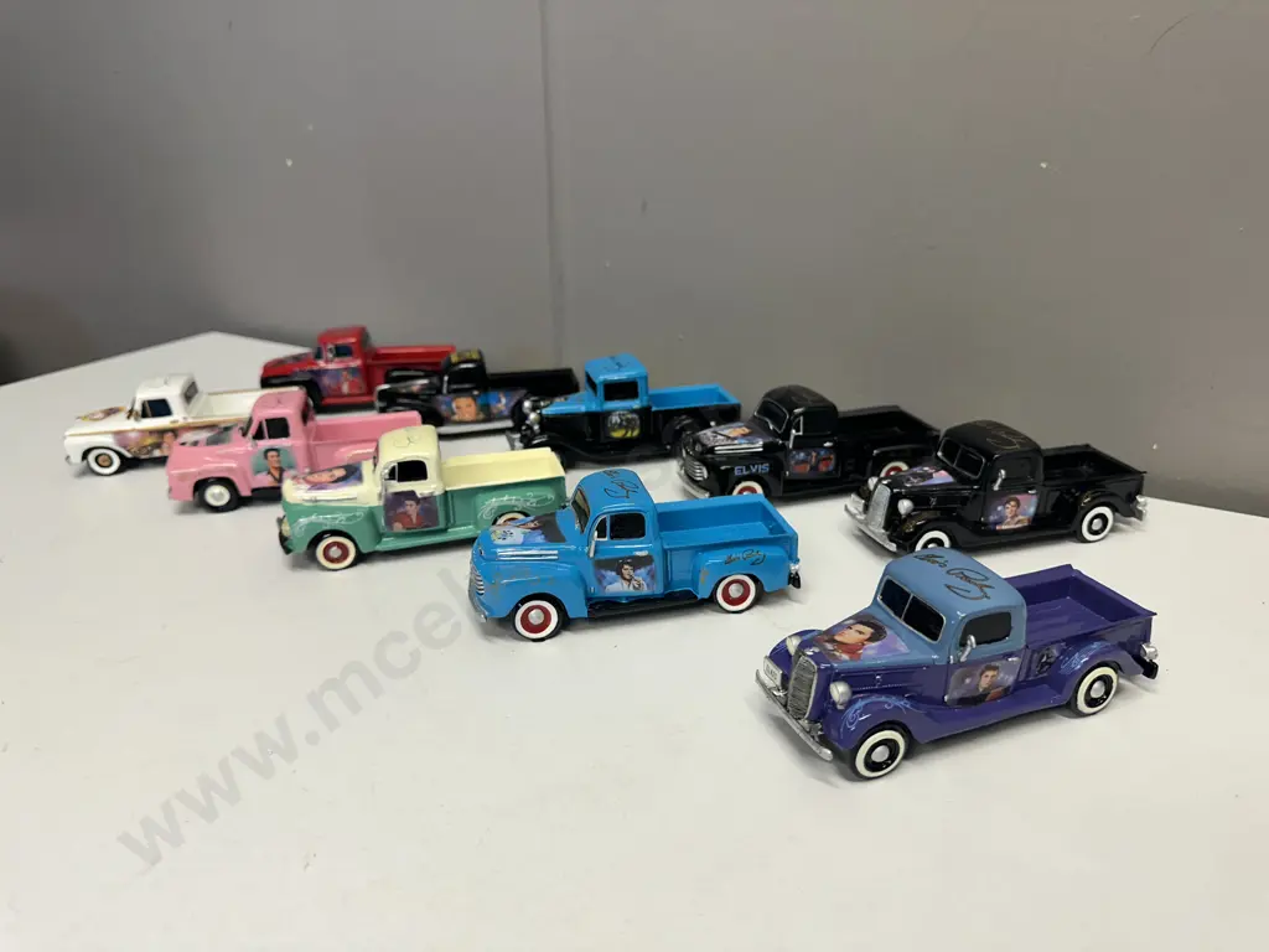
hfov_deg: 71.6
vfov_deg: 56.8
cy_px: 476
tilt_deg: -21.9
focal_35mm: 24
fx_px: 880
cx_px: 634
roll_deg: +0.8
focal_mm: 6.86
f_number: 1.78
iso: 100
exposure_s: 1/100
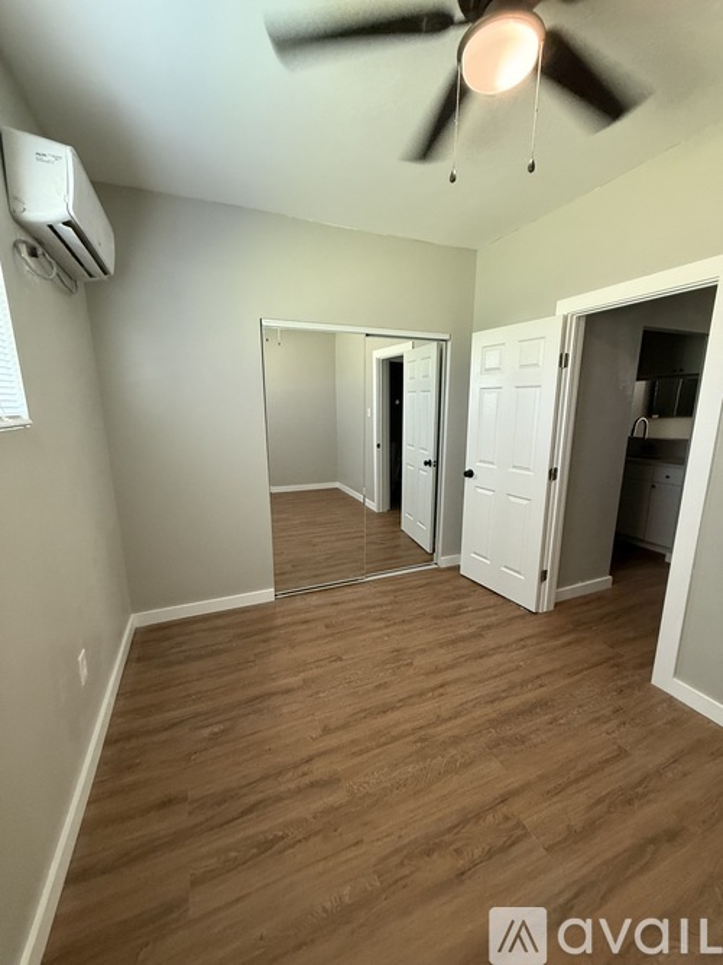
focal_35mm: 14
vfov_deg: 102.1
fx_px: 390
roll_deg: +0.1
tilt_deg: -11.3
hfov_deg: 85.7
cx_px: 362
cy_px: 482
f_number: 2.2
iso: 500
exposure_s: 1/60
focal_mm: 2.22
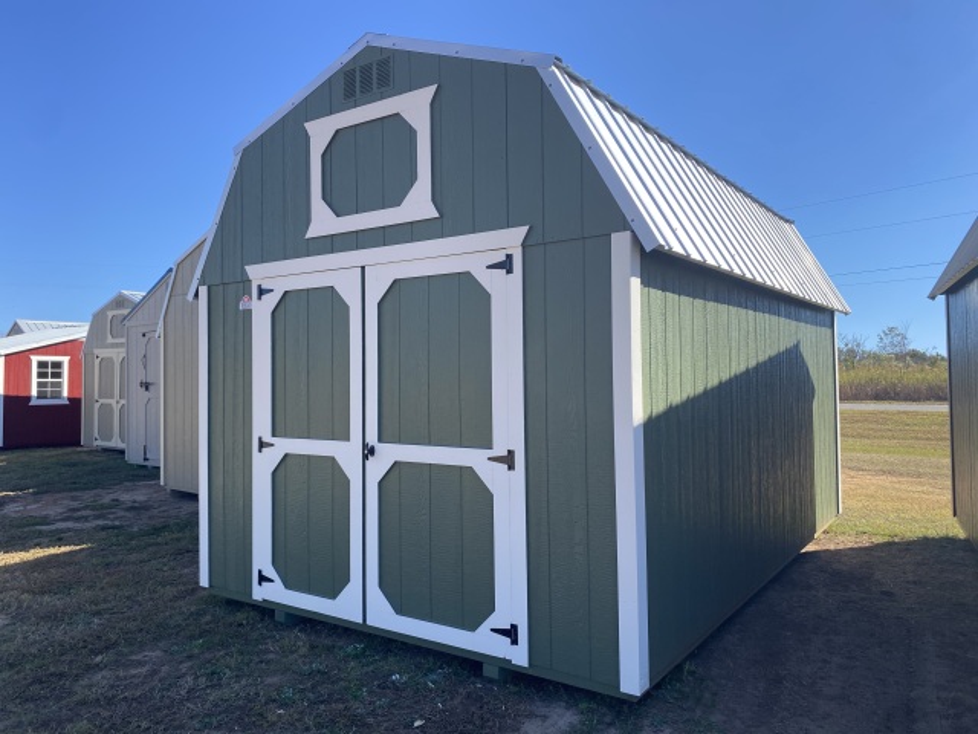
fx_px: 735
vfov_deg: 53.1
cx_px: 489
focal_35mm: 26
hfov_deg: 67.3
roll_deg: +0.5
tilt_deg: +5.9
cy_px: 367
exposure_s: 1/1362
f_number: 1.8
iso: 32
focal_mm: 4.25
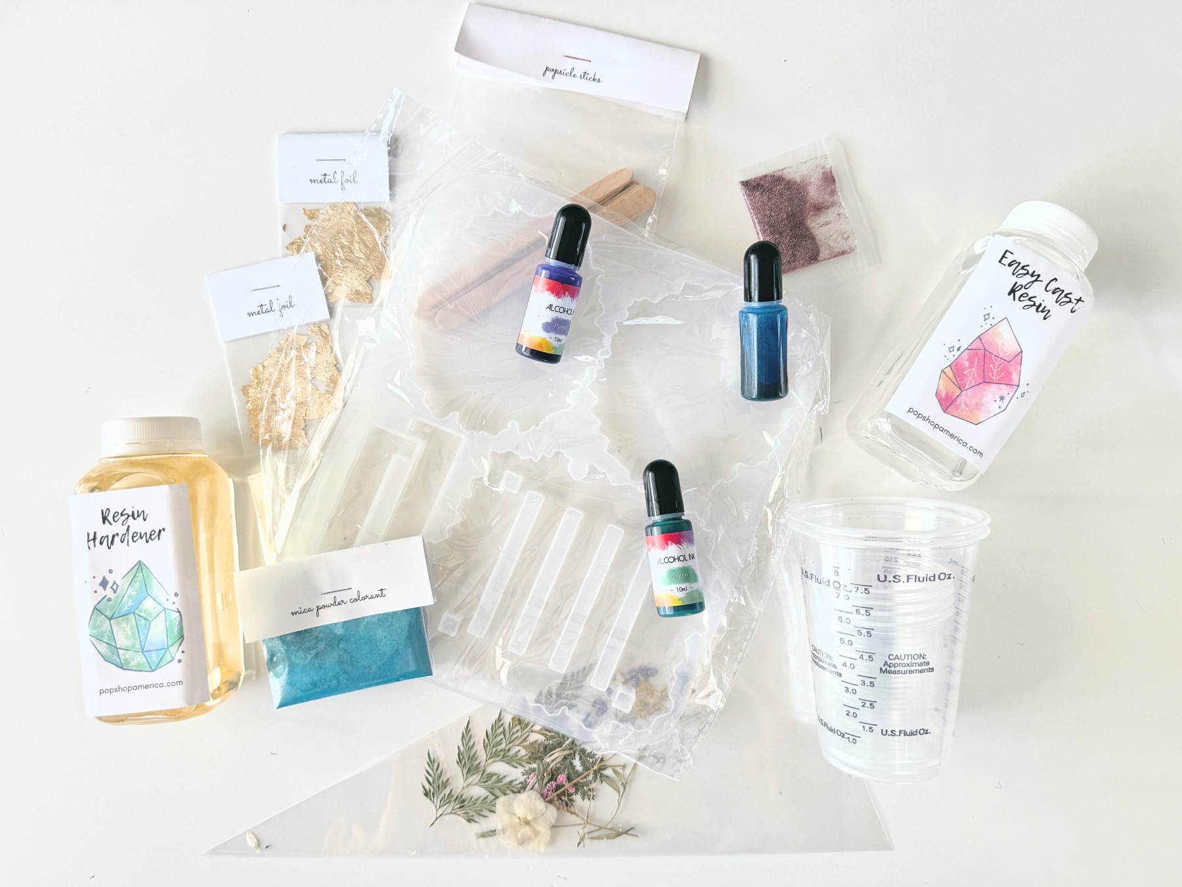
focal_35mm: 24
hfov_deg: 71.6
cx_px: 591
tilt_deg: -89.5
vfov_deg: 56.8
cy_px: 444
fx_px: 820
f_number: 1.78
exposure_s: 1/152
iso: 64
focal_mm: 6.76
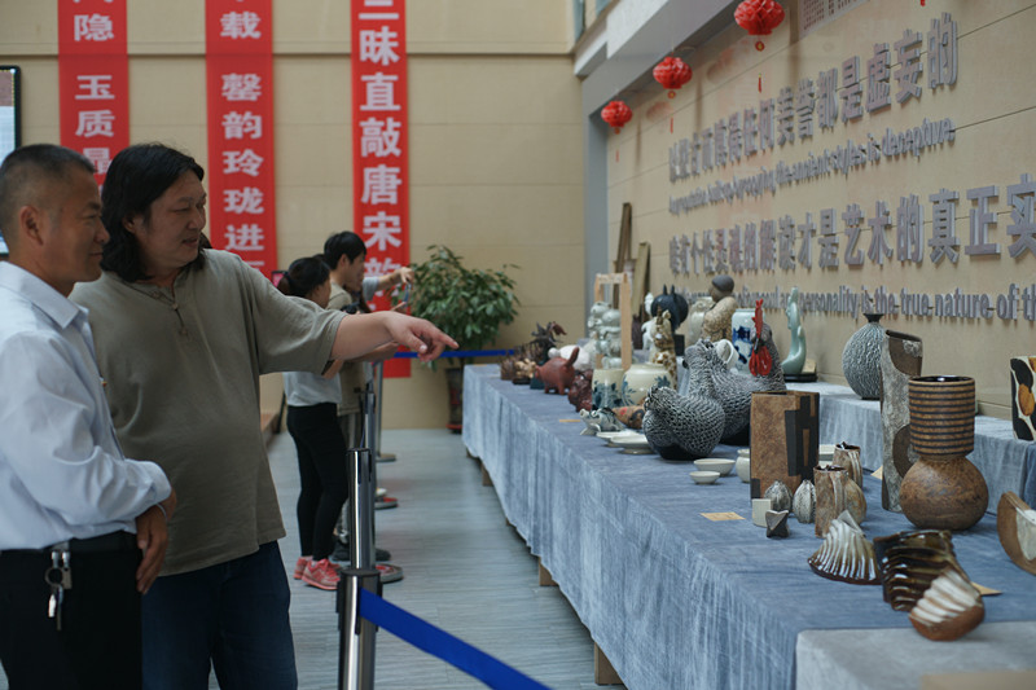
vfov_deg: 27.0
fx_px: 1438
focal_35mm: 50
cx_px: 518
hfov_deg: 39.6
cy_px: 345
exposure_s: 1/125
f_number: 3.5
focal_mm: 50
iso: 200
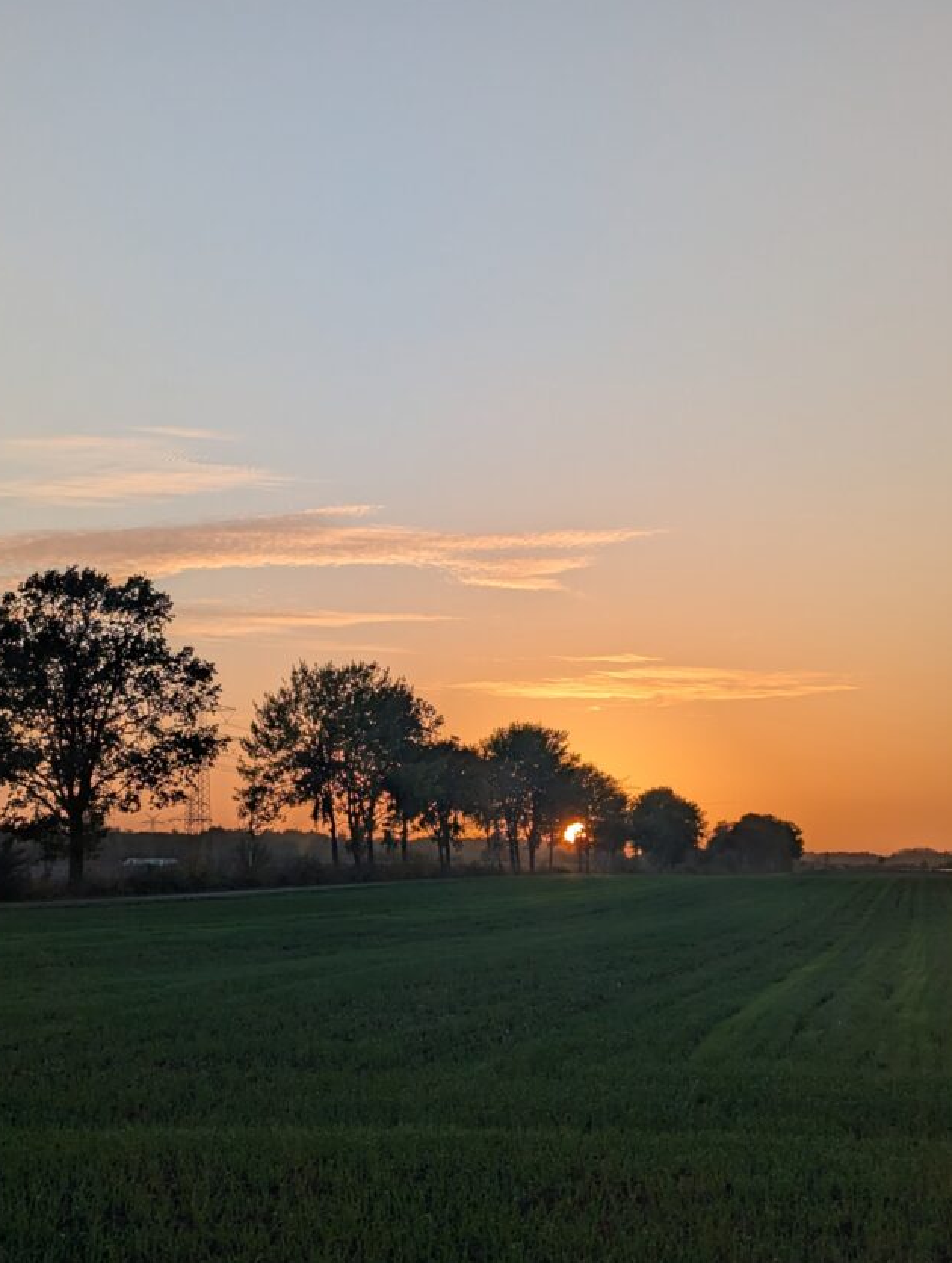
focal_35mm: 61
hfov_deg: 24.0
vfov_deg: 31.6
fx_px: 2230
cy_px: 623
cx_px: 367
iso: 44
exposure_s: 1/1689
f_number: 1.85
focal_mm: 6.81
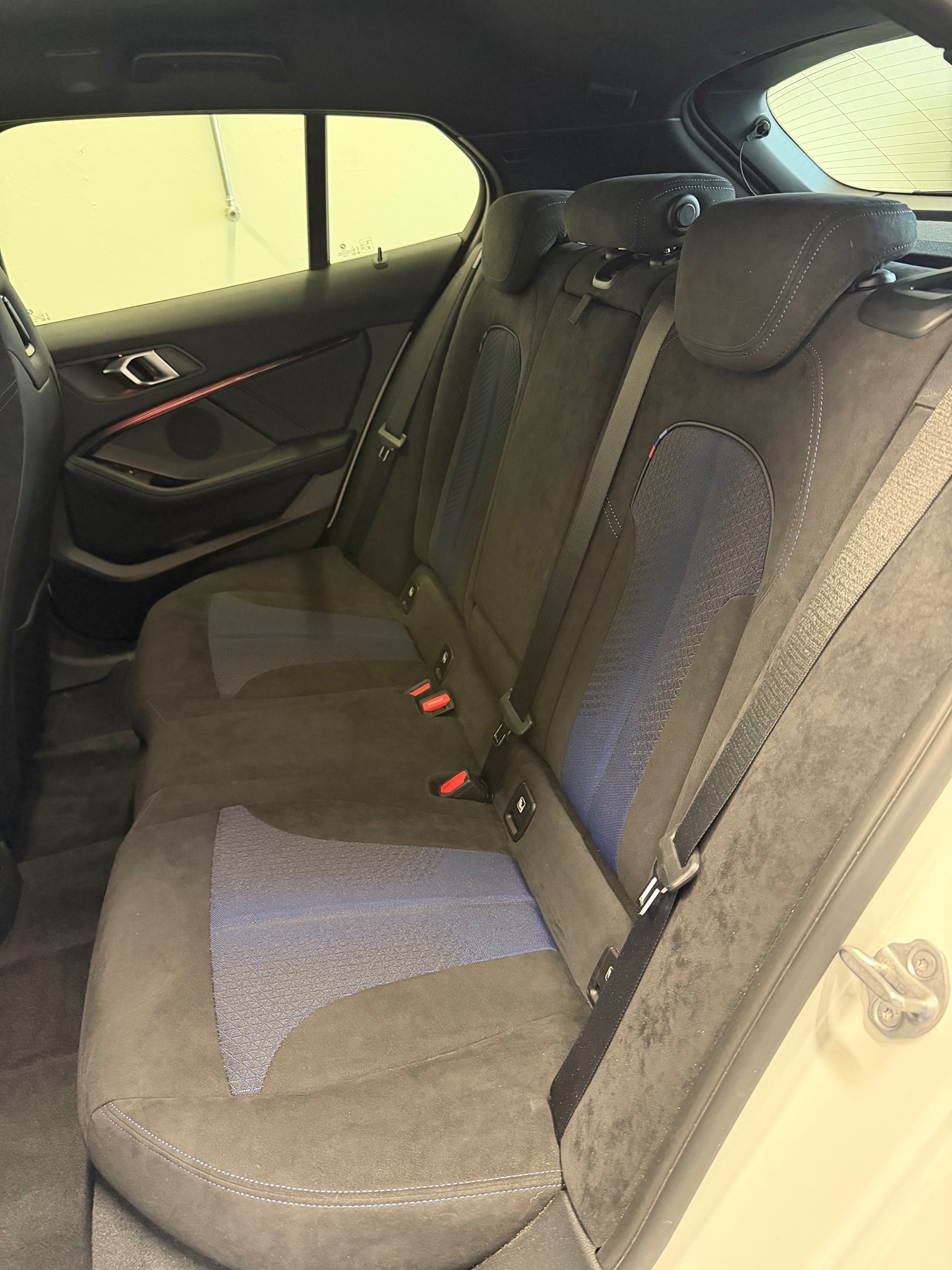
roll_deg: +6.1
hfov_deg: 56.8
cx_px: 476
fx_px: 880
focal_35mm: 24
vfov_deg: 71.6
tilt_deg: -28.5
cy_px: 635
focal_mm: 6.76
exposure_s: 1/38
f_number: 1.78
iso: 1000
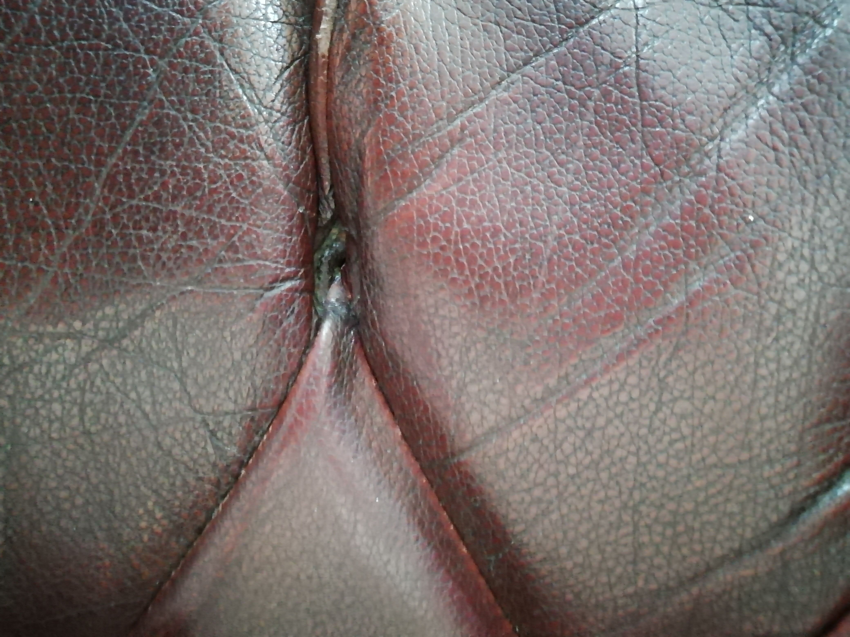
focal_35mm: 27
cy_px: 318
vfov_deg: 51.4
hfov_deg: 65.3
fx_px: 663
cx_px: 425
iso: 1600
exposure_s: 1/14.3
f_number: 2.2
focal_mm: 3.46
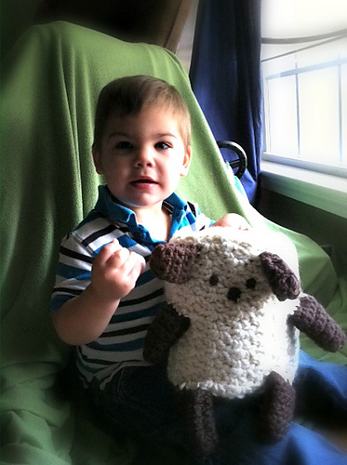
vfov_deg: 52.7
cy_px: 232
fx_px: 469
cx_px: 174
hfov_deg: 40.6
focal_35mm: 35
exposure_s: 1/17
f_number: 2.8
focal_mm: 3.85
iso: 320
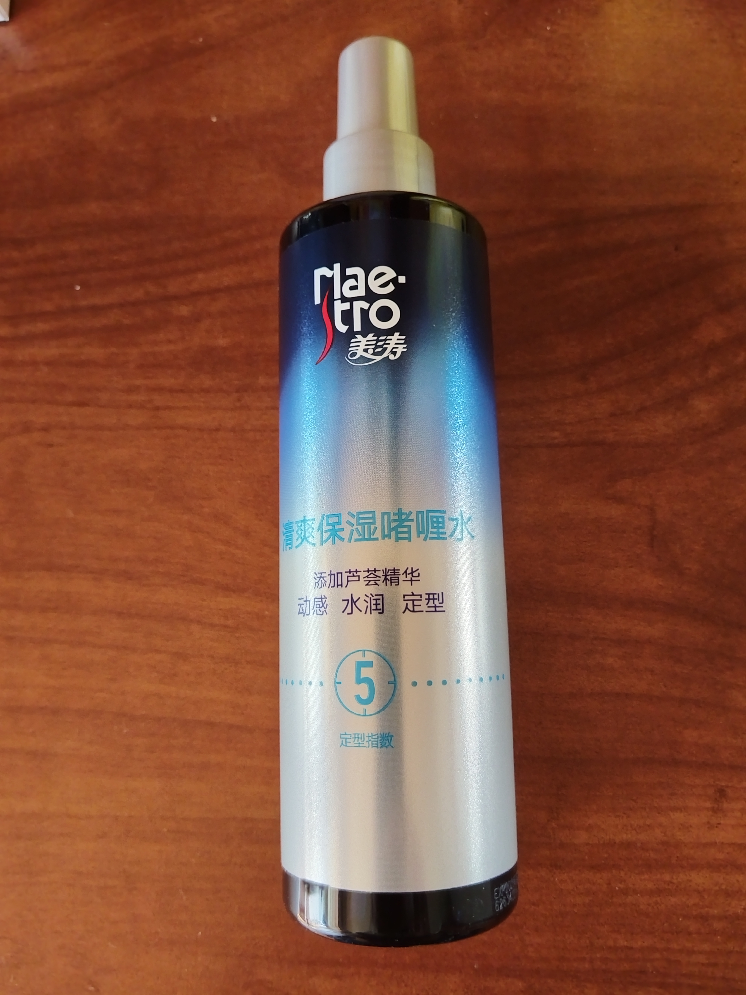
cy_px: 498
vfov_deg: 67.3
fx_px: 747
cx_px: 373
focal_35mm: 26
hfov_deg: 53.1
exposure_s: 1/100
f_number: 1.9
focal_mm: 4.95
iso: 2606
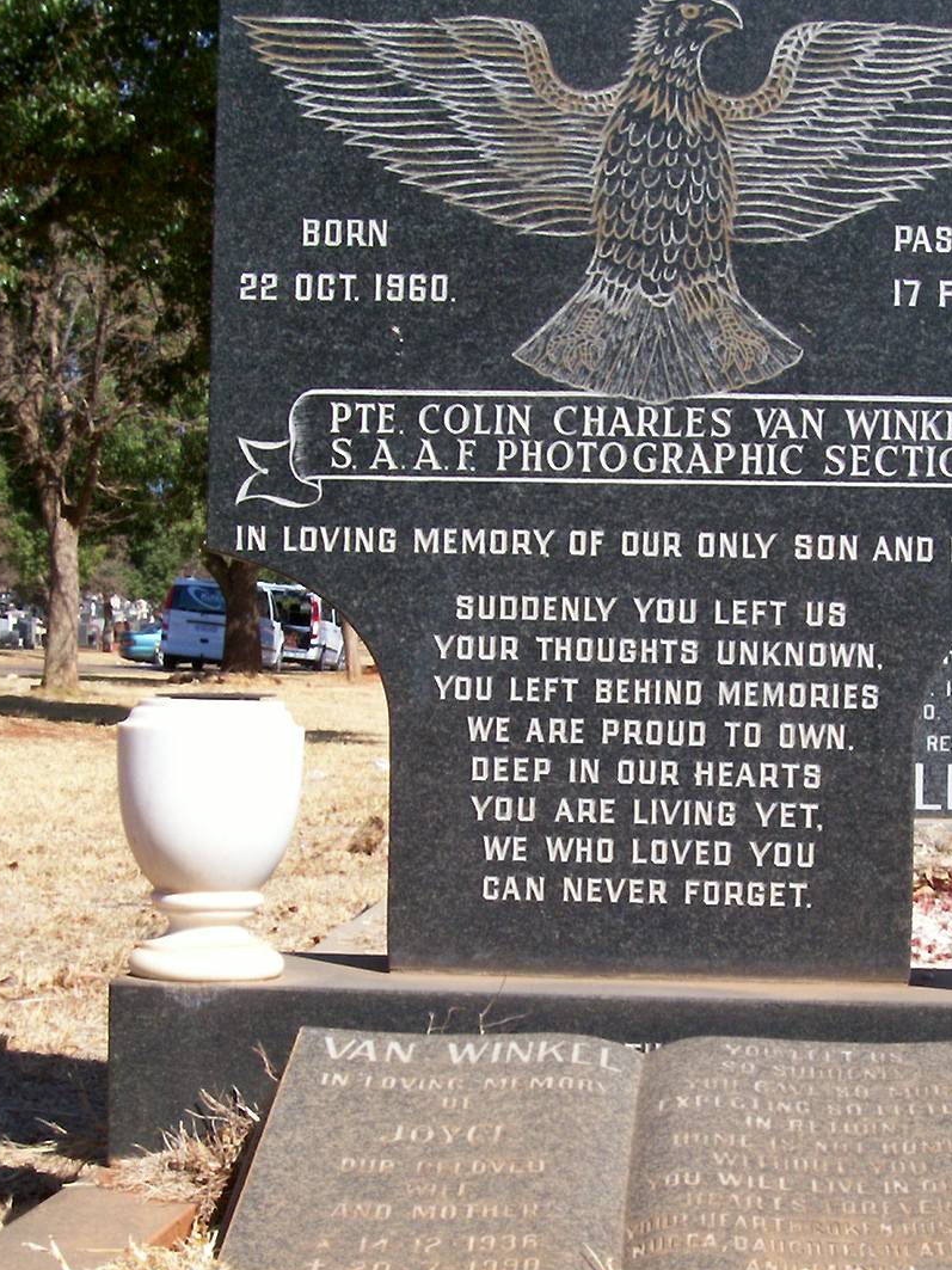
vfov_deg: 23.5
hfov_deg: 17.7
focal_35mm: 83
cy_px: 784
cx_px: 612
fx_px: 3044
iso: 80
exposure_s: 1/254
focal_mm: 8.7
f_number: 6.1
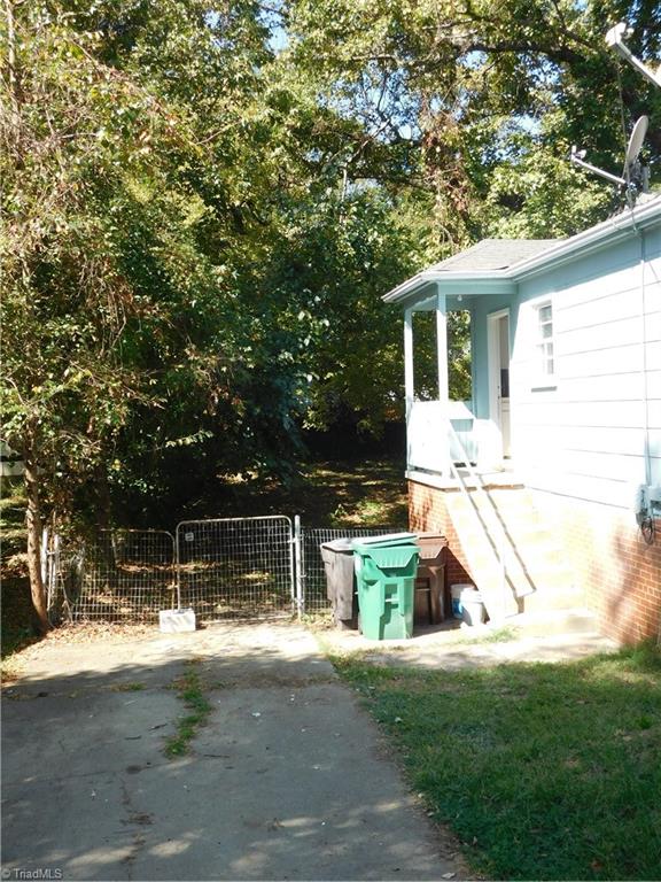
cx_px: 330
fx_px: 917
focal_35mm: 36
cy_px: 441
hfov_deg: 39.7
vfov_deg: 51.4
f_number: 3.5
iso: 125
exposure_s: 1/320
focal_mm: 6.3
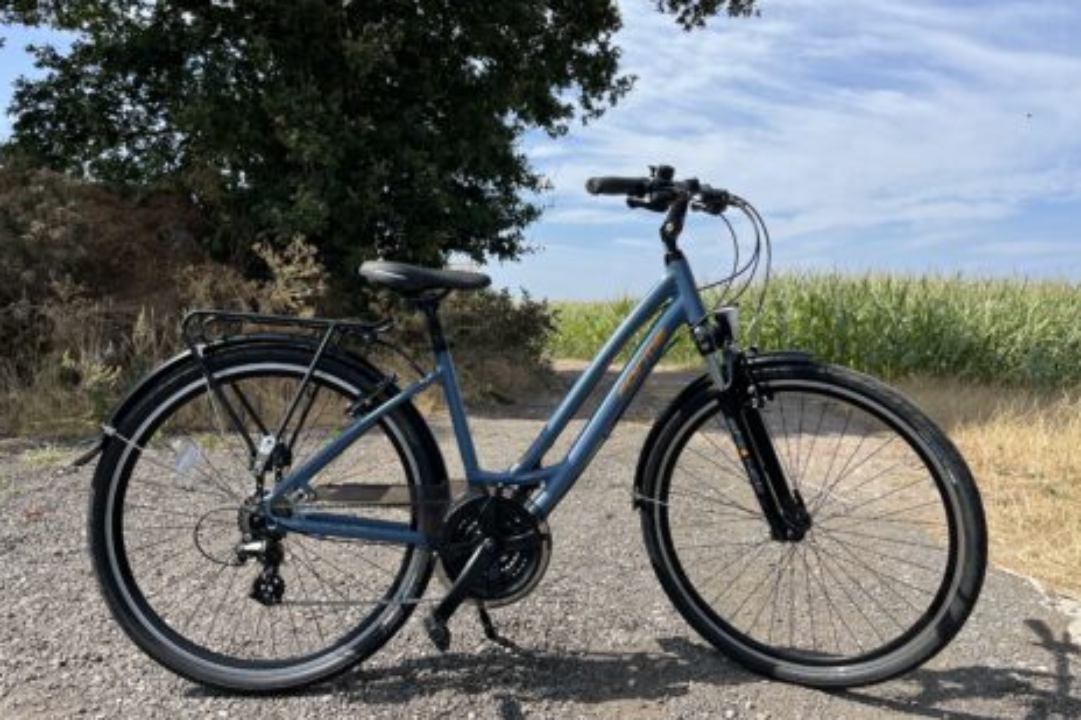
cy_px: 363
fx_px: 840
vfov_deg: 46.4
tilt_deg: -2.1
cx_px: 547
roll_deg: +0.0
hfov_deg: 65.5
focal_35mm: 28
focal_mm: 5.1
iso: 50
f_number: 1.6
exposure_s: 1/2825
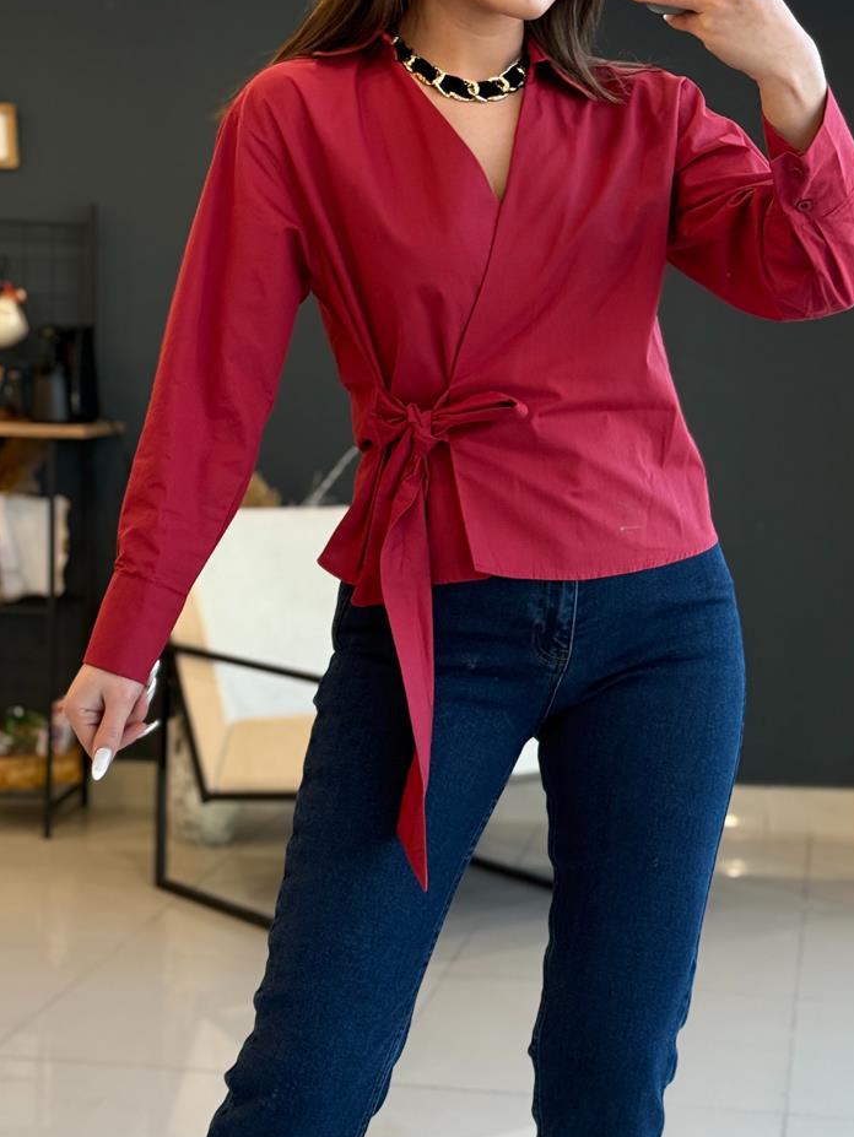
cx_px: 475
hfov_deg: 21.3
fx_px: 2268
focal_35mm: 69
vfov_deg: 27.9
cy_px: 356
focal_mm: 6.76
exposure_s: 1/60
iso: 200
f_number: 1.78
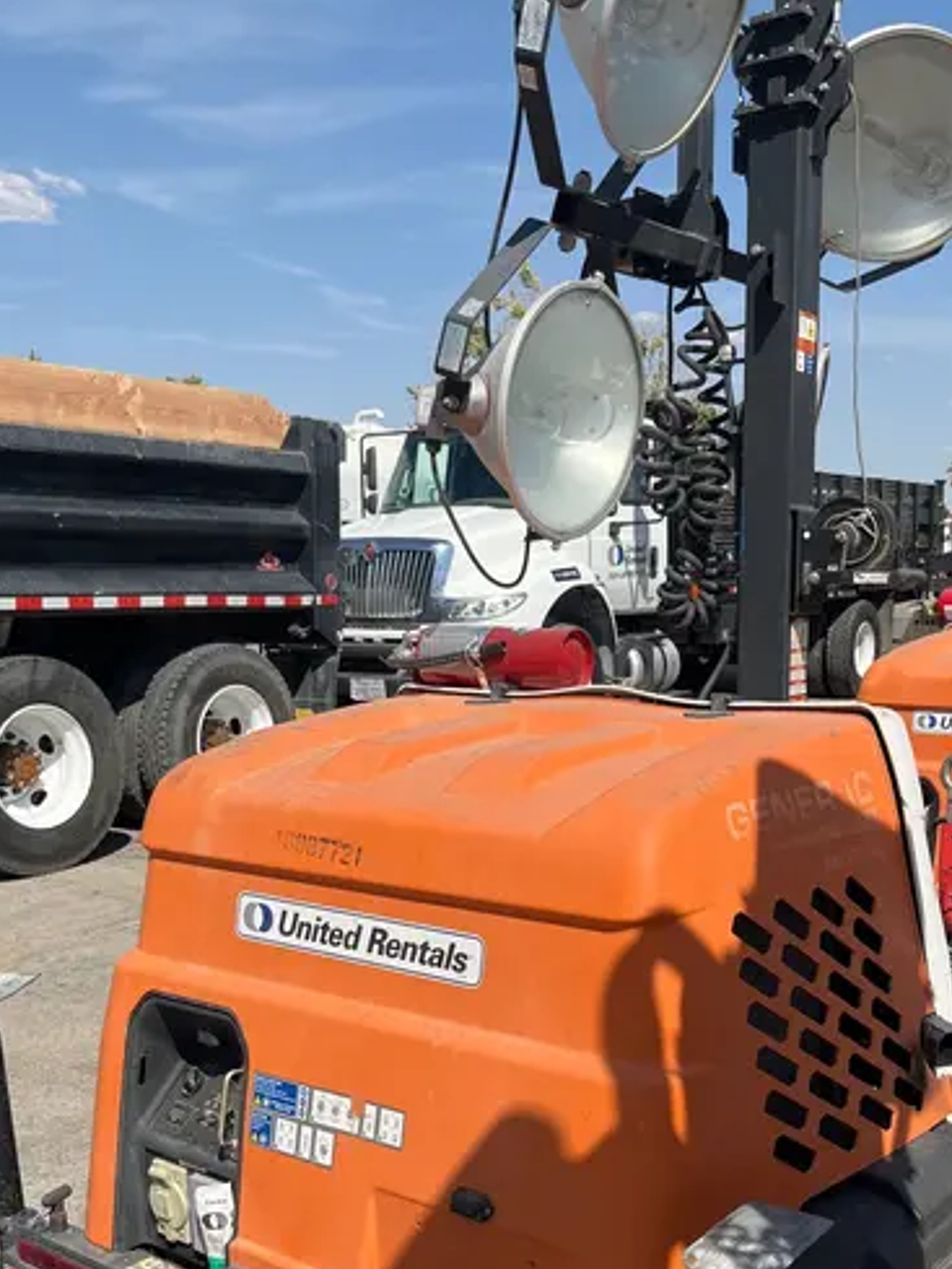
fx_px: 1429
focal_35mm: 39
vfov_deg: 47.1
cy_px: 837
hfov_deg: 36.8
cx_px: 527
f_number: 1.6
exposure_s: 1/3745
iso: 50
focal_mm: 5.1
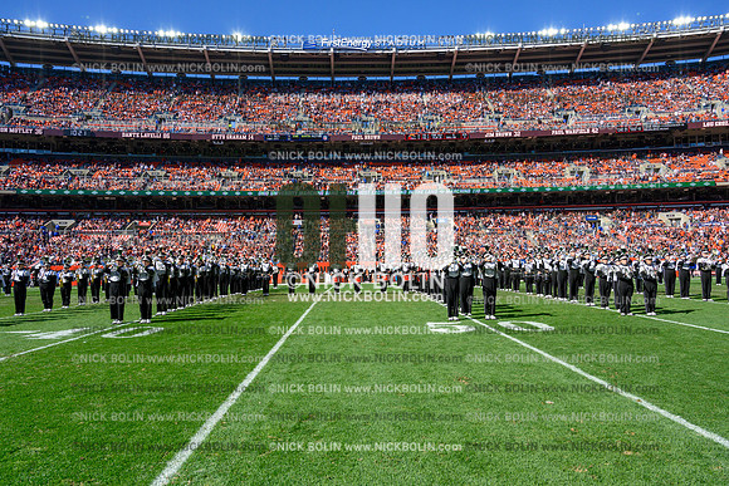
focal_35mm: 26
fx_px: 537
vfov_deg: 48.8
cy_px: 243
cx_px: 364
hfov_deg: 68.4
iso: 1000
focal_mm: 26.5
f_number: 8
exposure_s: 1/3200
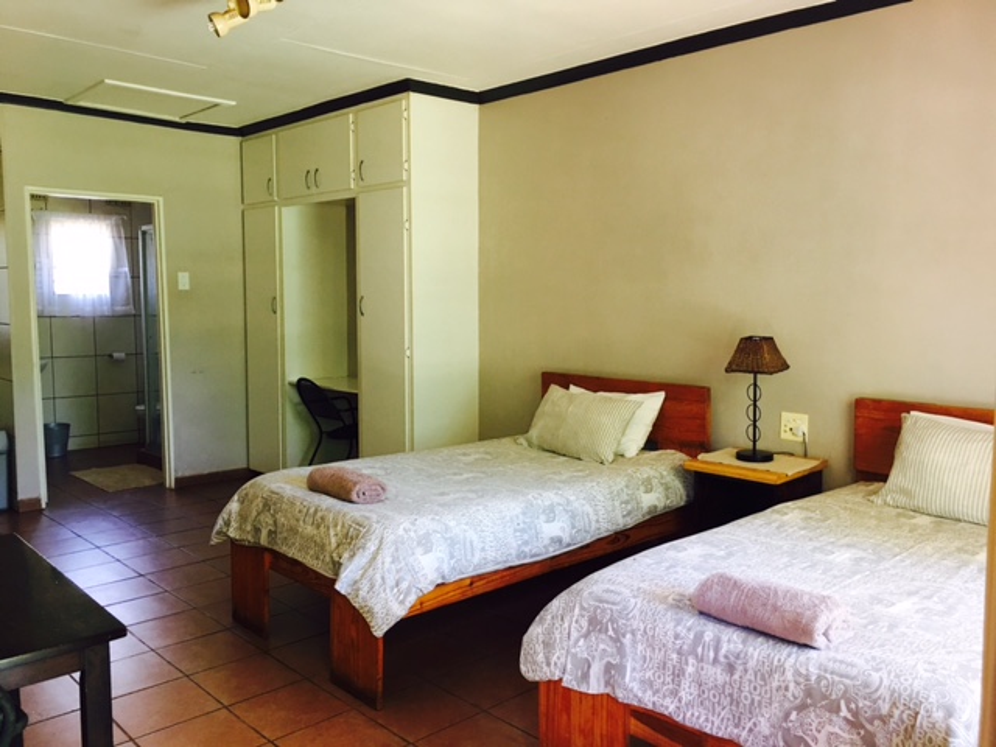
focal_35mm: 29
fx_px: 834
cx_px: 498
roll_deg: -0.5
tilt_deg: -4.6
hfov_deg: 61.7
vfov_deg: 48.2
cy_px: 374
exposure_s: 1/33
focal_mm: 4.15
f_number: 2.2
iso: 125
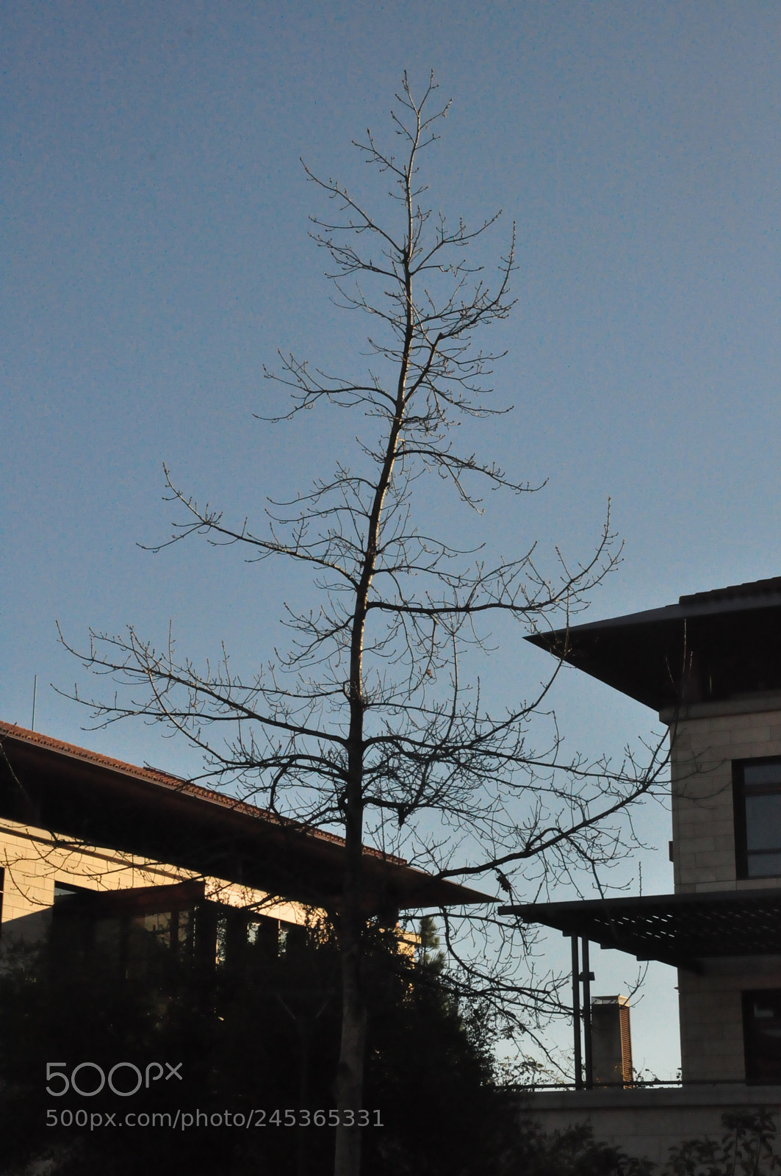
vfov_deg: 26.0
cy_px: 588
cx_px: 390
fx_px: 2544
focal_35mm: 78
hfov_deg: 17.5
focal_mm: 52
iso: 3200
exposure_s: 1/1600
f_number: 20
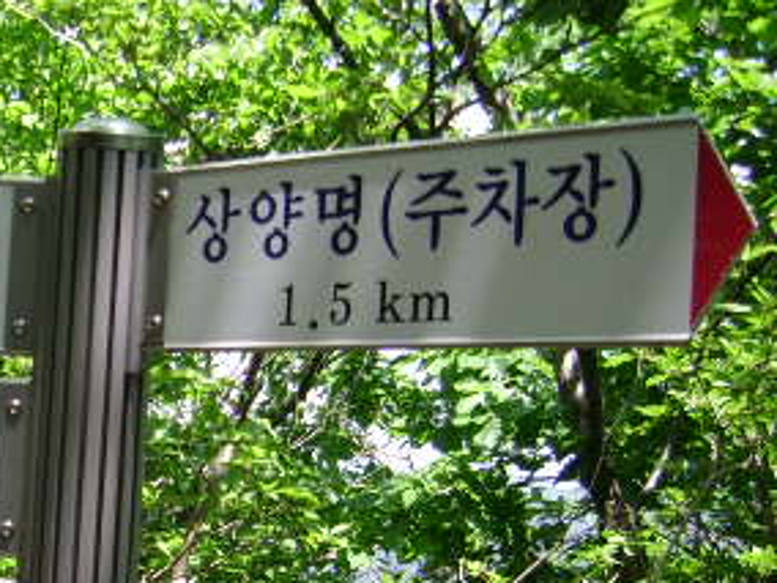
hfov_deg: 23.6
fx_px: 1773
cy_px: 479
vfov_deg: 18.5
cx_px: -11
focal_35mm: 79
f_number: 2.8
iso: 50
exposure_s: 1/324
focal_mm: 5.95
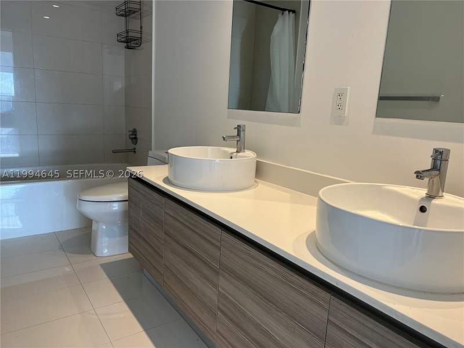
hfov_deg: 67.3
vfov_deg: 53.1
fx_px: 349
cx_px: 232
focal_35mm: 26
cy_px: 174
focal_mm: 5.7
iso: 64
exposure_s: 1/120
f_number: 1.5
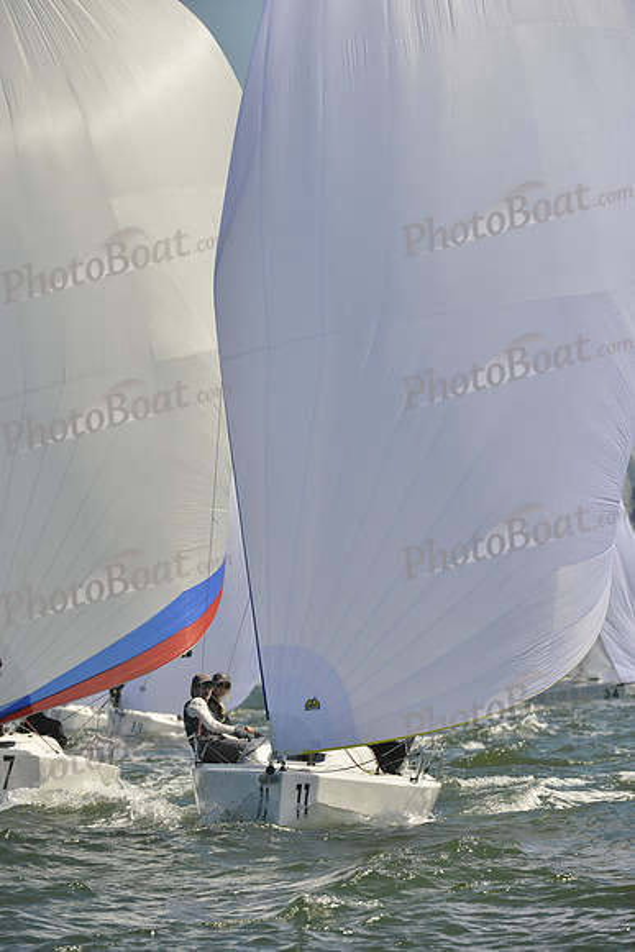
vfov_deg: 8.2
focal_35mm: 250
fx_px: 6610
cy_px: 476
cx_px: 318
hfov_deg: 5.5
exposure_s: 1/1250
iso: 280
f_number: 8
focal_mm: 250
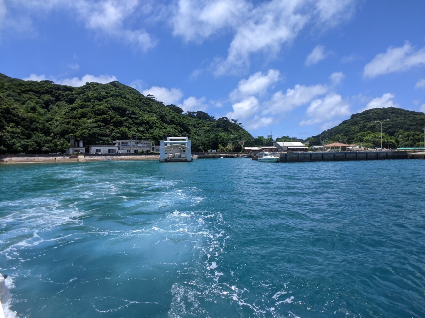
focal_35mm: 27
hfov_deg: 65.3
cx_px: 212
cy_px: 159
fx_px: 331
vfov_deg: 51.4
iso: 58
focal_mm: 4.44
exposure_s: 1/3356
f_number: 1.8
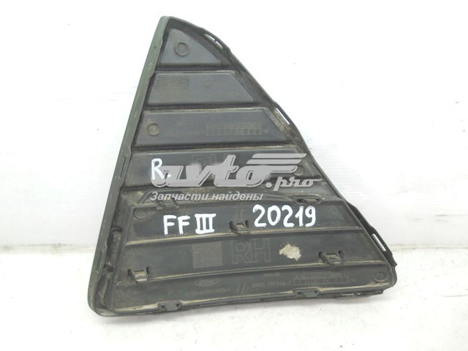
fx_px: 554
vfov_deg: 35.1
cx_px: 234
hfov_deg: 45.8
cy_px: 176
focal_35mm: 41
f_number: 3.1
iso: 200
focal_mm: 6.72
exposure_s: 1/30
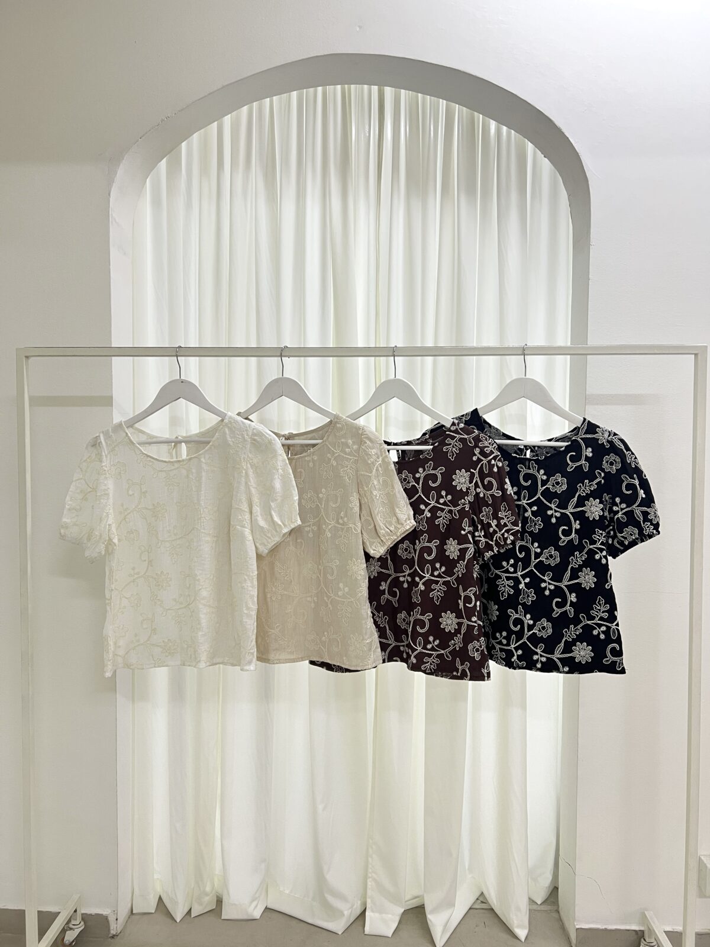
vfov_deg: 67.3
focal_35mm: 26
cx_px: 355
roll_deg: +0.7
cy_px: 474
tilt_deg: -3.1
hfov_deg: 53.1
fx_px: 711
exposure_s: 1/50
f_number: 1.5
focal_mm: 5.7
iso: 125
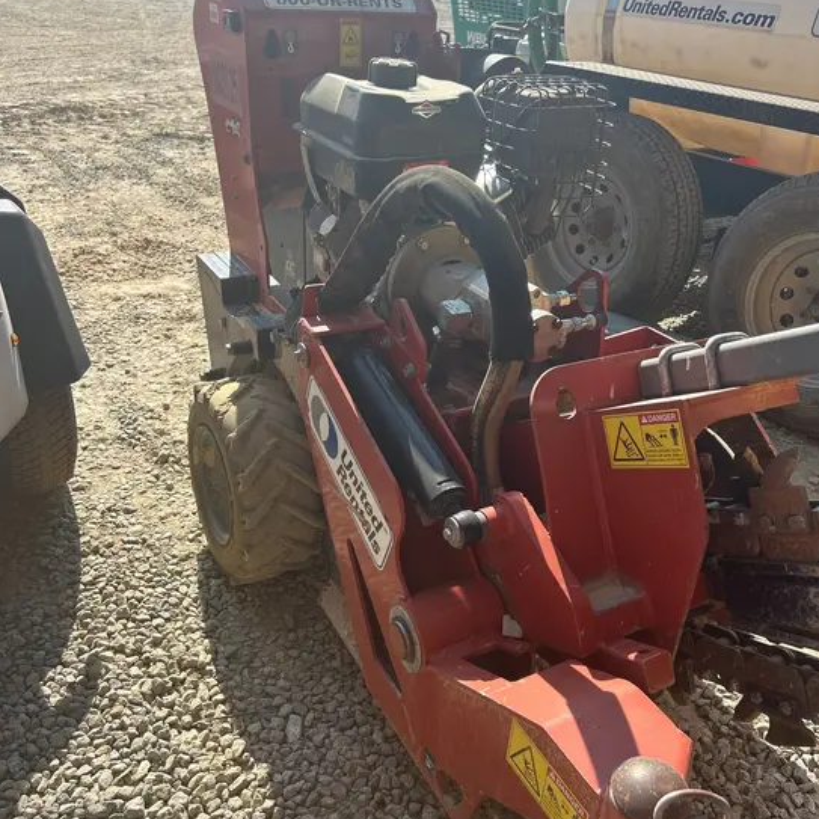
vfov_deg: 52.5
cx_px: 412
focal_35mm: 31
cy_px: 438
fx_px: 830
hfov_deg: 52.5
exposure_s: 1/2208
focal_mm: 5.7
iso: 50
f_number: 1.5
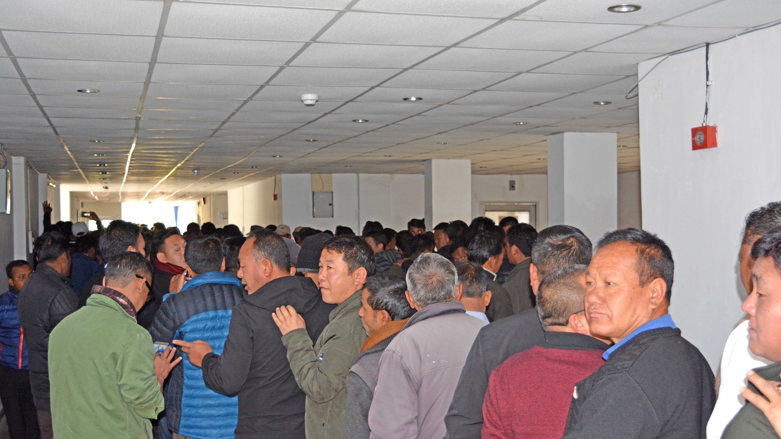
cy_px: 262
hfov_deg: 44.1
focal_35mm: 47
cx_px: 393
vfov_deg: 25.6
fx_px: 964
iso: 1100
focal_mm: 29
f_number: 4.2
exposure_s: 1/60
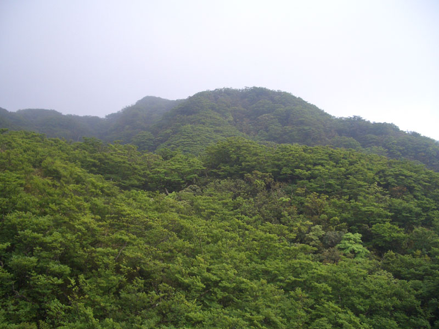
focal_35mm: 35
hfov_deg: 52.6
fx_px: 444
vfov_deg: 40.7
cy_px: 164
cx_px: 220
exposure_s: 1/100
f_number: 2.6
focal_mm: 5.8
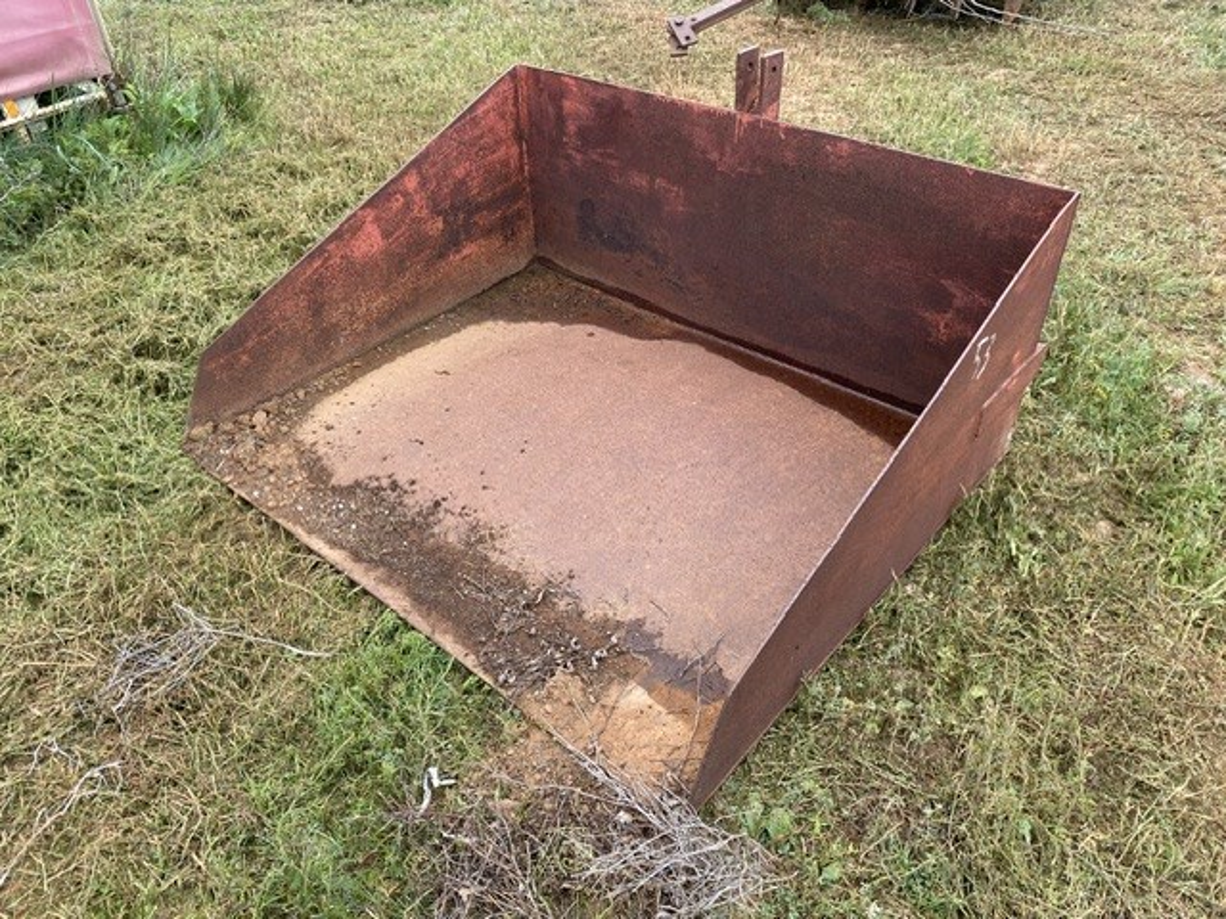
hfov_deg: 67.3
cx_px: 613
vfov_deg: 53.1
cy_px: 460
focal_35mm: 26
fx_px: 921
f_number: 1.8
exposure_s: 1/240
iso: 32
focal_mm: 4.25
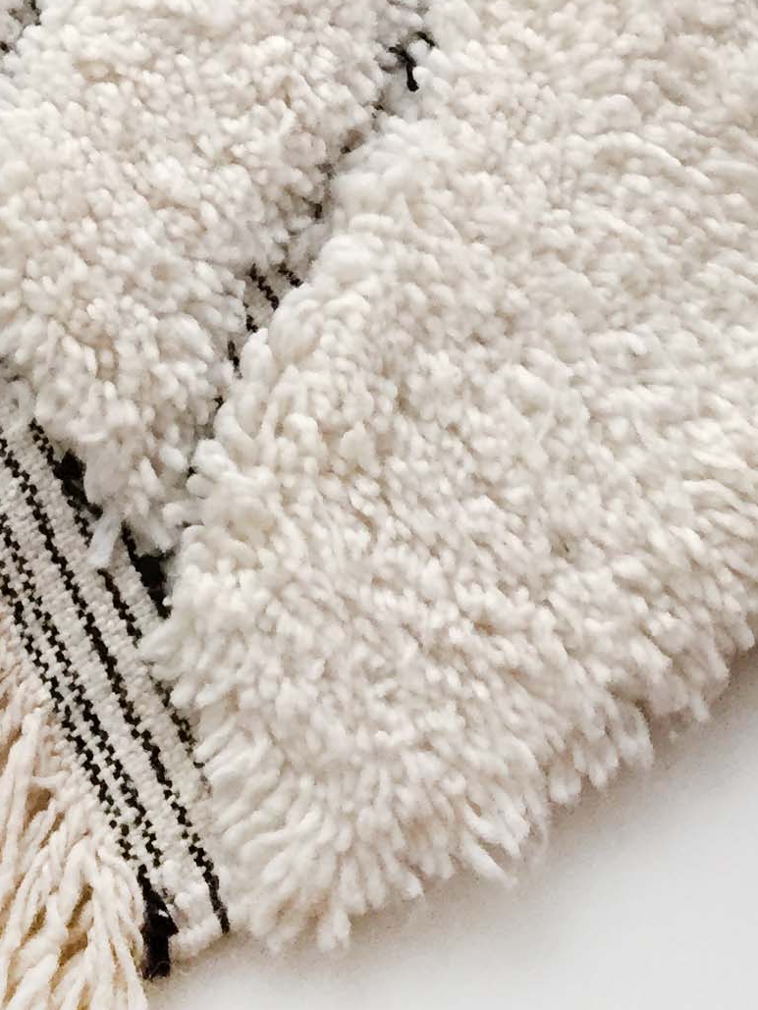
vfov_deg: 19.5
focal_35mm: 92
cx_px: 111
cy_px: -322
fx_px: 2686
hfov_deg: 15.9
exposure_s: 1/33
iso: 160
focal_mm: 4.15
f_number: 2.2
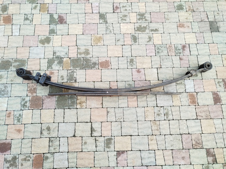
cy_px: 84
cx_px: 113
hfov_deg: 71.6
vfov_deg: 56.8
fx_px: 157
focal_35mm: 24
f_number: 1.7
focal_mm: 5.31
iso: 50
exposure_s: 1/160
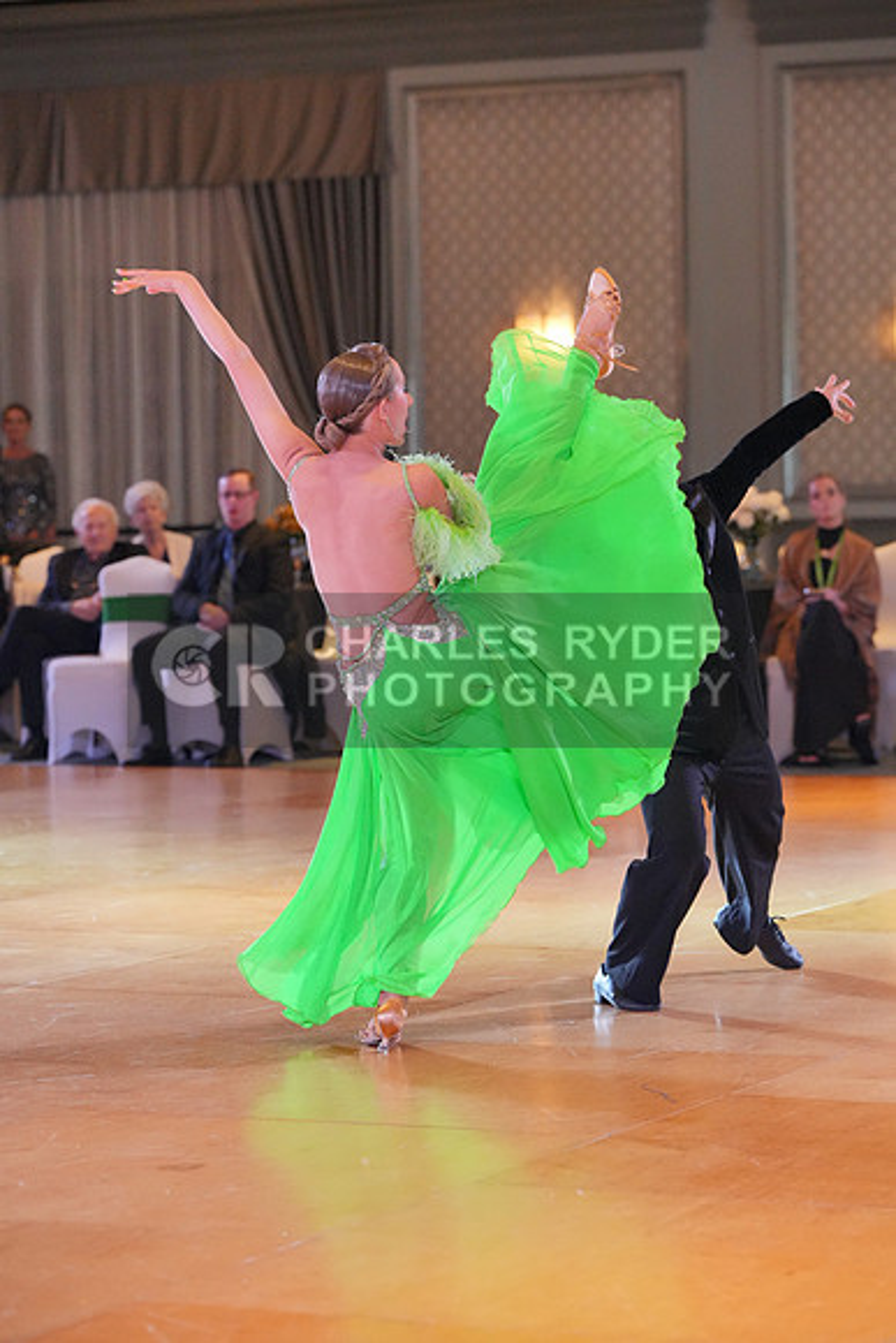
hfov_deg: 11.6
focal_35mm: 118
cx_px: 448
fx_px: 4402
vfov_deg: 17.3
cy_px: 672
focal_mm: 118
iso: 8000
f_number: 4
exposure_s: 1/500
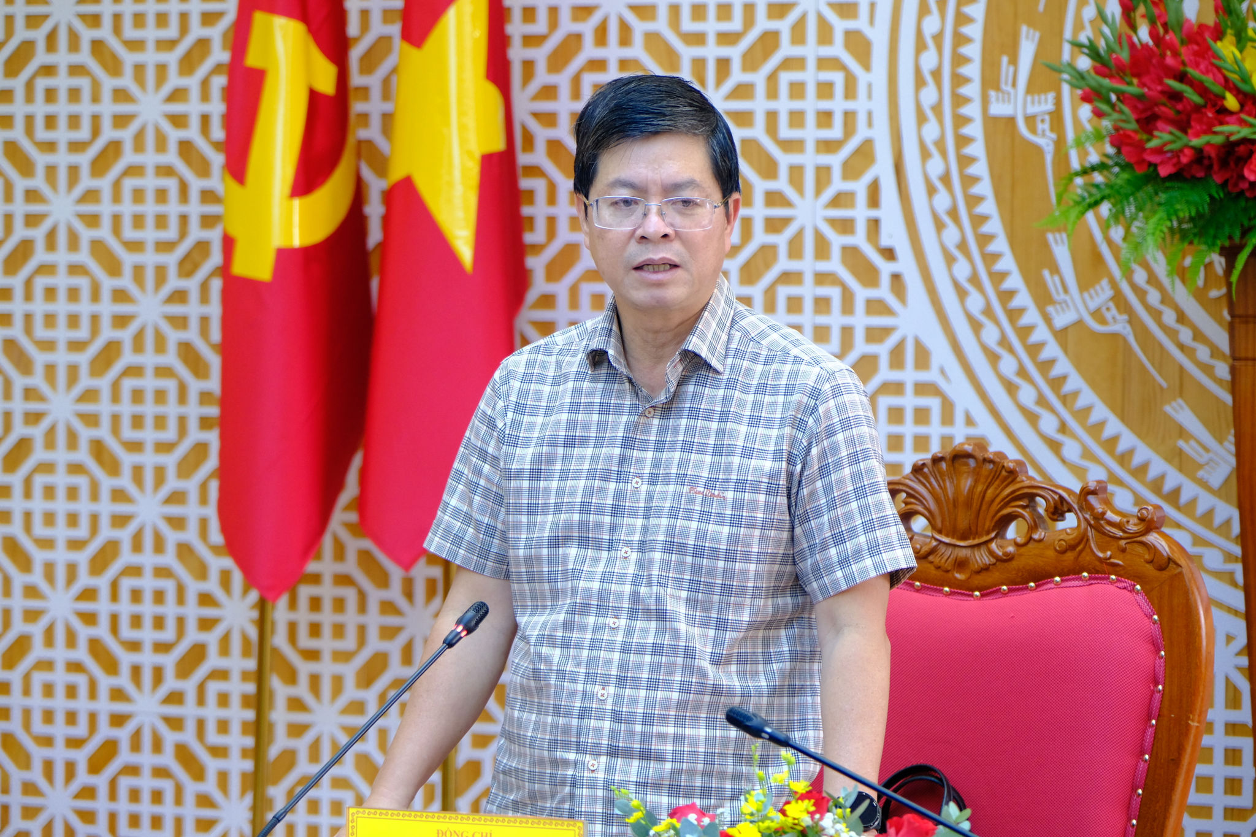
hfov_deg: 17.1
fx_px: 4186
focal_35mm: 120
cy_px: 418
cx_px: 628
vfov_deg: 11.4
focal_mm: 80
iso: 1250
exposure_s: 1/125
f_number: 4
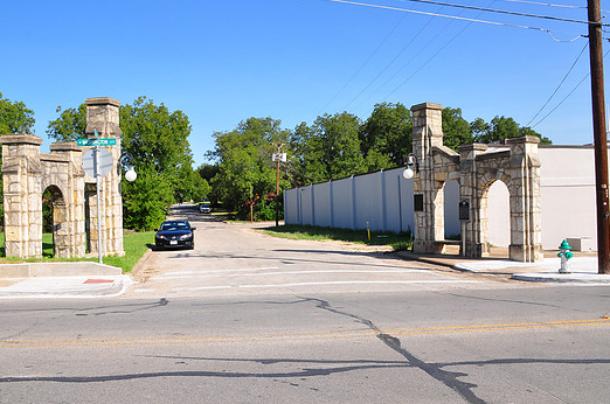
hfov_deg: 62.0
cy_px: 192
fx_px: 507
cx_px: 299
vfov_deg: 43.4
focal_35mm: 30
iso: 200
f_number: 13
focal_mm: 18
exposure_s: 1/160
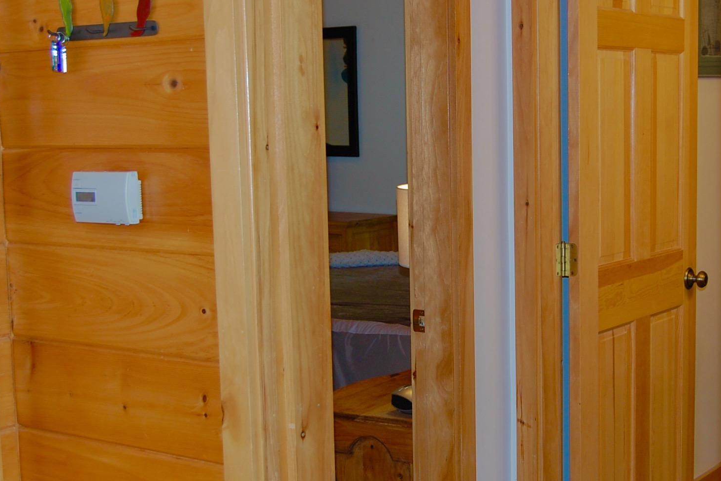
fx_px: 1202
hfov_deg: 33.3
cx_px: 426
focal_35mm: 60
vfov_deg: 22.6
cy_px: 242
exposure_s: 1/60
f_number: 4.2
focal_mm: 26
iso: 400
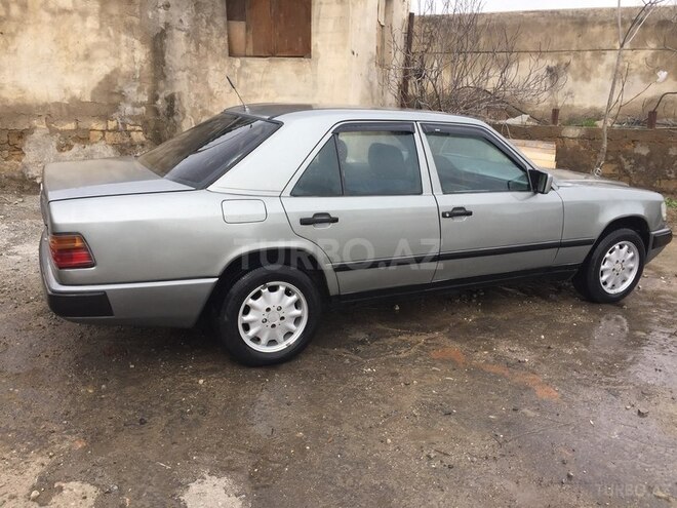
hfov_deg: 61.7
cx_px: 338
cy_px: 254
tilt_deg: -12.6
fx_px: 567
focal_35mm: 29
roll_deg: -1.3
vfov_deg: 48.2
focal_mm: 4.15
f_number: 2.2
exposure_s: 1/842
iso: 32
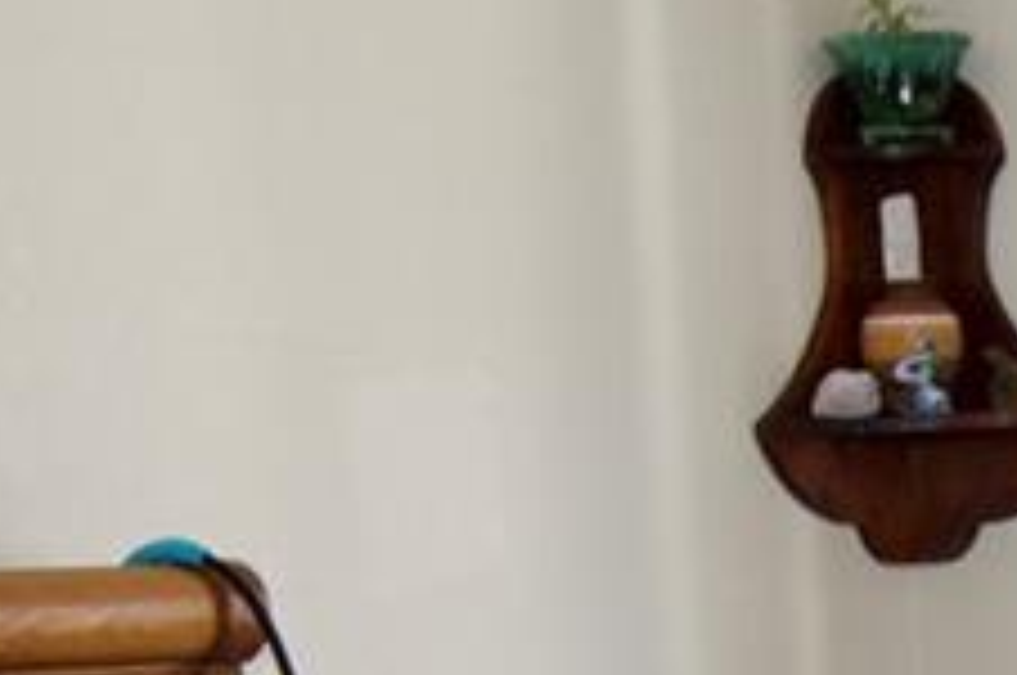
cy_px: 1278
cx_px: 1296
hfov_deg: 13.3
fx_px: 4203
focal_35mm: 149
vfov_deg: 8.7
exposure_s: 1/60
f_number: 4
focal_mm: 14
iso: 220
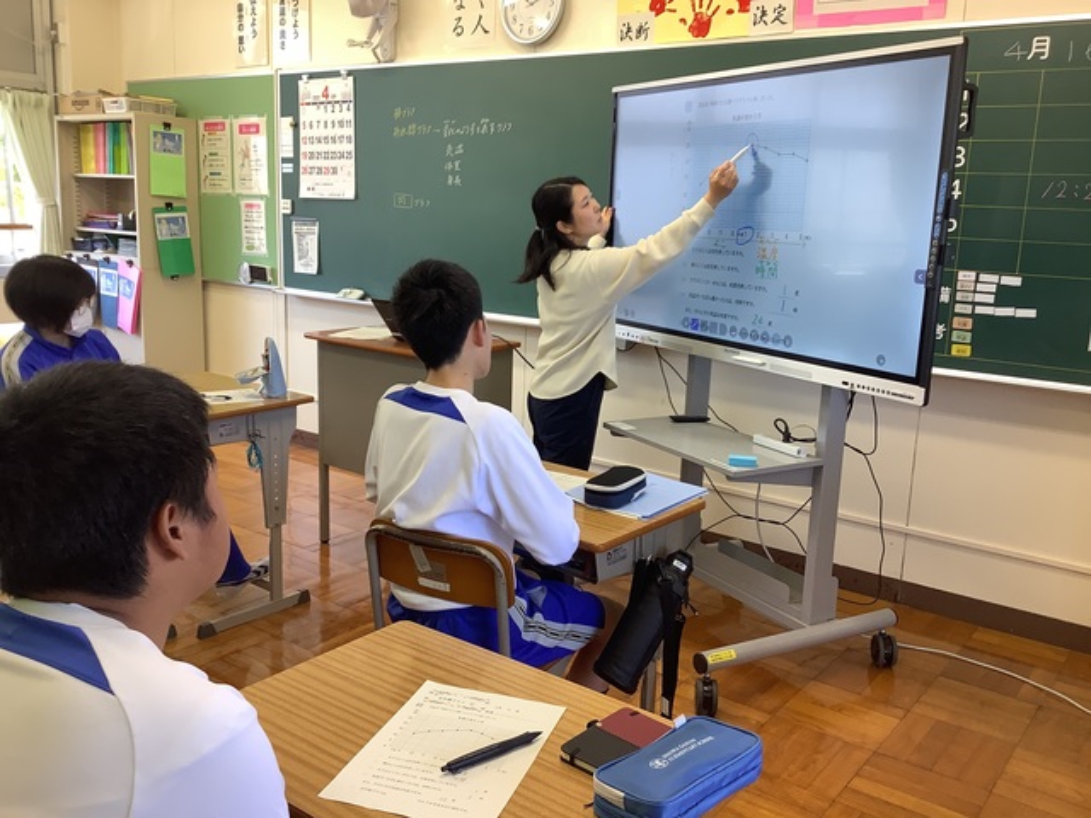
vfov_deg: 45.4
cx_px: 546
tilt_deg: -11.1
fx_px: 977
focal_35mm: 31
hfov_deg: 58.4
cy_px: 409
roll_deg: -1.4
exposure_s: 1/60
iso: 64
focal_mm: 3.3
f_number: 2.4
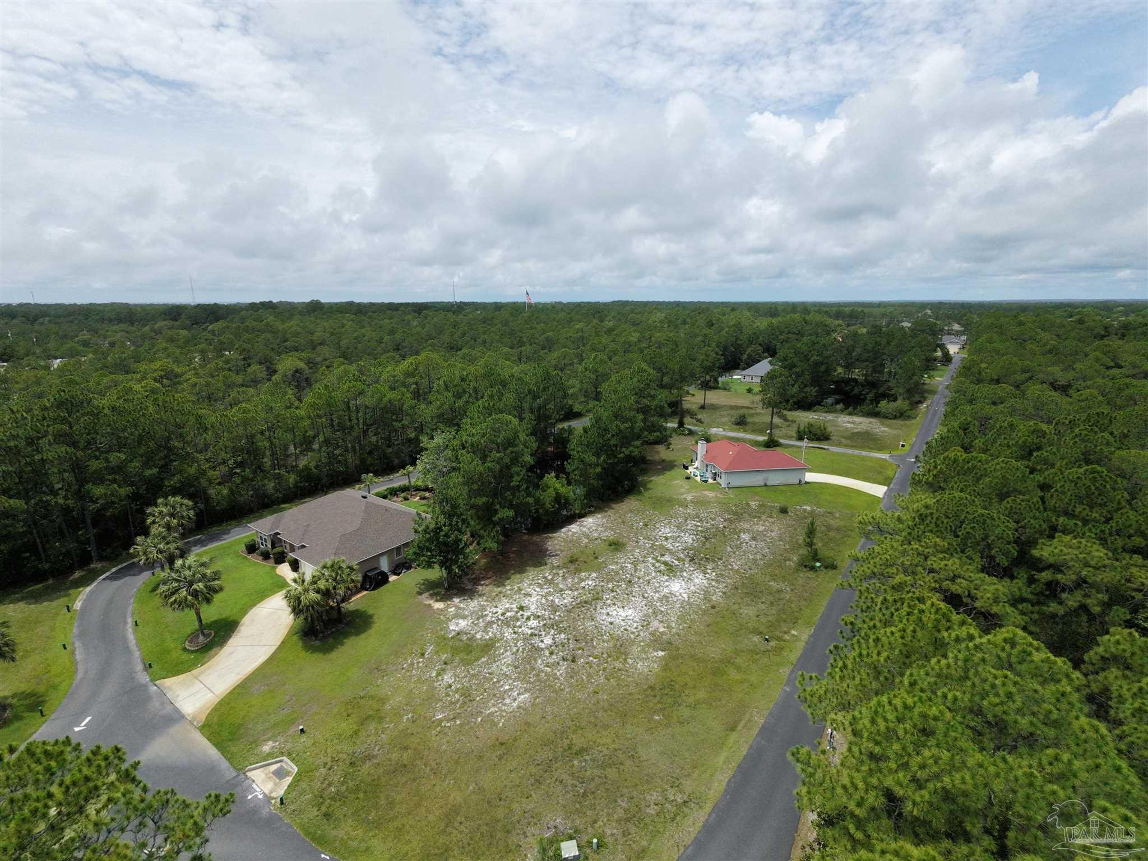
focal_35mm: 16
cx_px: 574
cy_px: 430
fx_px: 531
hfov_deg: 94.5
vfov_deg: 78.1
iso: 320
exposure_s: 1/3000
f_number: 2.2
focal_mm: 3.05
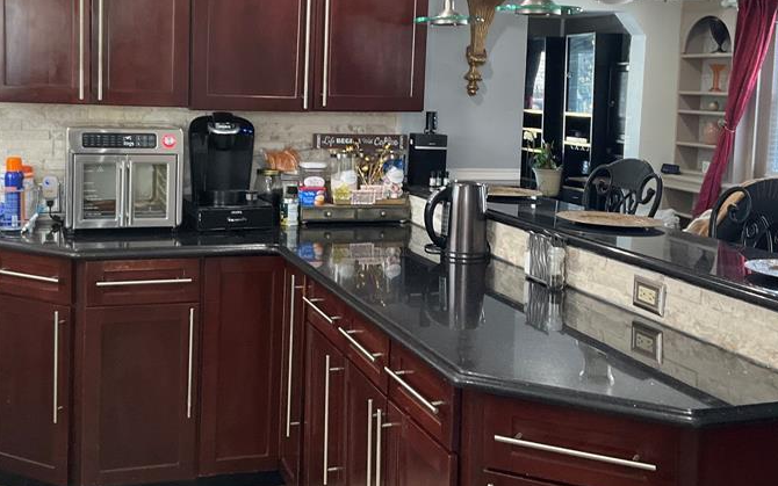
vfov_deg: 27.3
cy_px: 164
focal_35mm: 47
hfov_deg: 42.6
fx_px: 997
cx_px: 365
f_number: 1.8
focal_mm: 3
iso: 80
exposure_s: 1/60
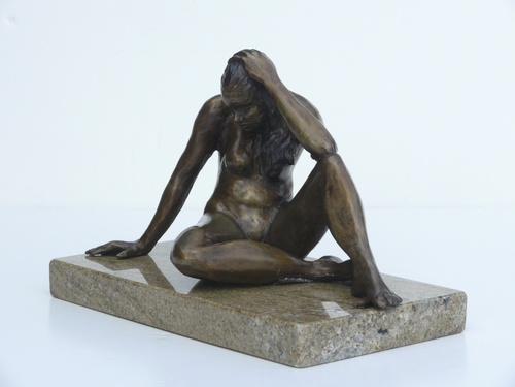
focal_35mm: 121
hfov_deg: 16.3
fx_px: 1800
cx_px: 258
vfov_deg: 12.2
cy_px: 194
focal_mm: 25.6
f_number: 5.6
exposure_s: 1/320
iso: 200
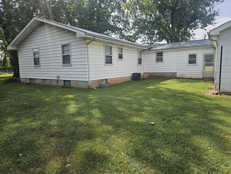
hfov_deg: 73.9
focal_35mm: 23
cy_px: 87
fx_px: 153
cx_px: 116
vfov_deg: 58.9
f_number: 1.7
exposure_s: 1/385
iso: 10
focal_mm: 6.3
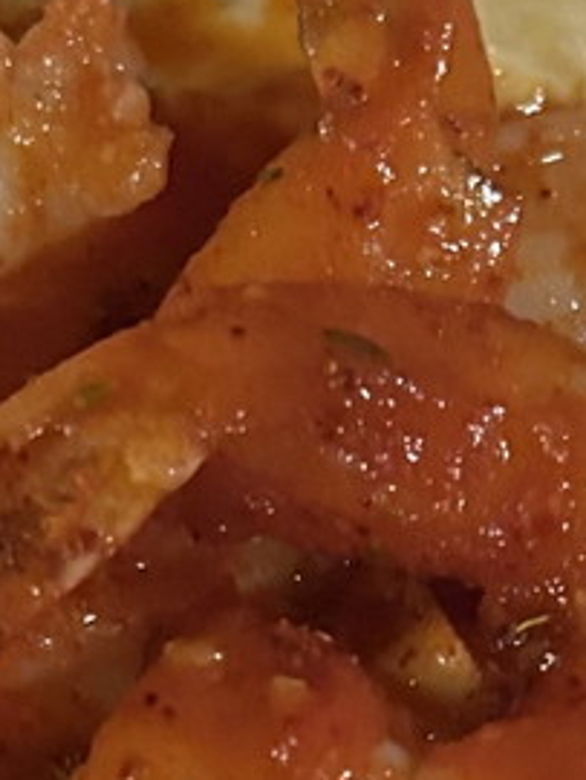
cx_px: 367
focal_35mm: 154
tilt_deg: -63.3
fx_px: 3471
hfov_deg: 9.6
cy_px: 953
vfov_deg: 12.5
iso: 800
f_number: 1.5
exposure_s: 1/30
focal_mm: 5.7
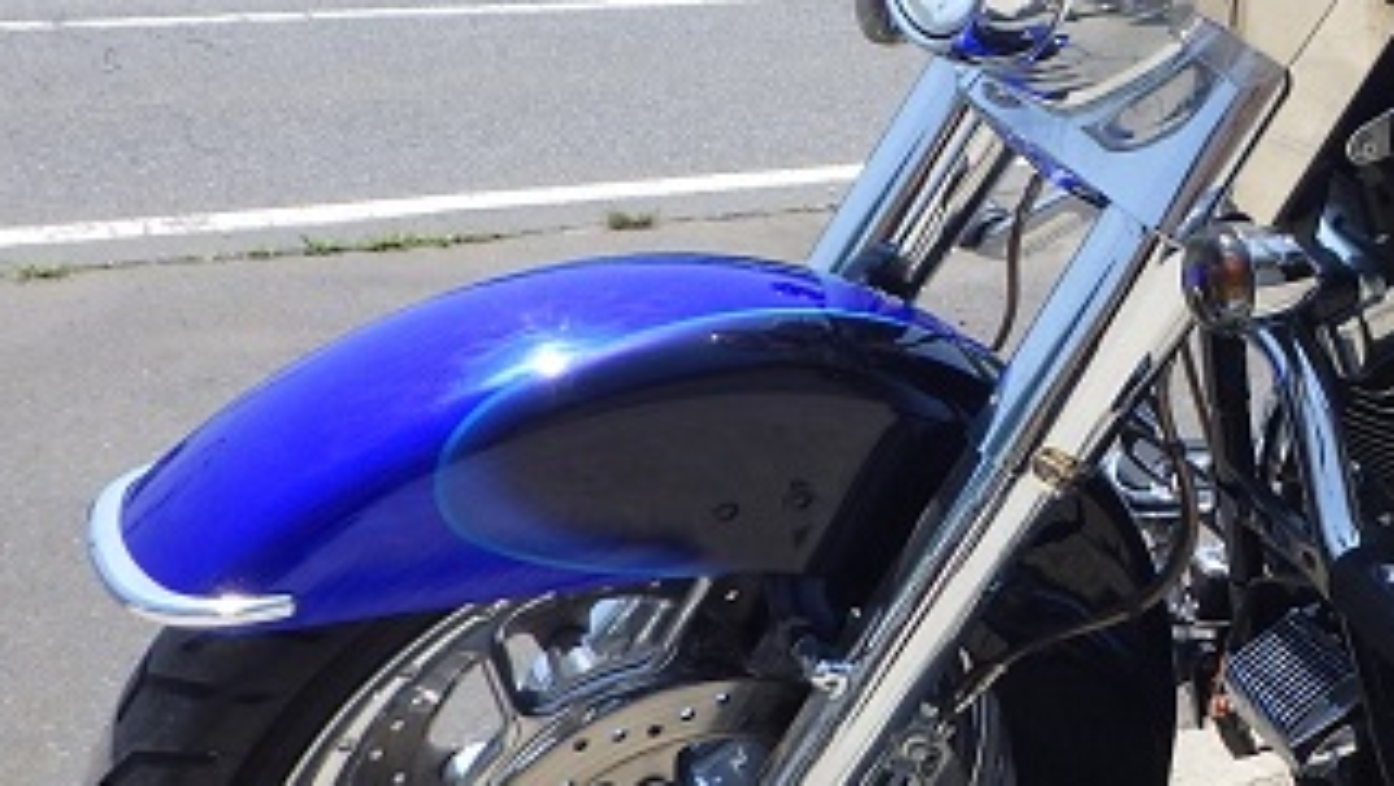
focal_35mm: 67
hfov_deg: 29.2
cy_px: 154
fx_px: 2478
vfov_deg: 17.9
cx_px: 1429
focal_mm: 5
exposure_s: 1/640
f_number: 4.2
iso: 125
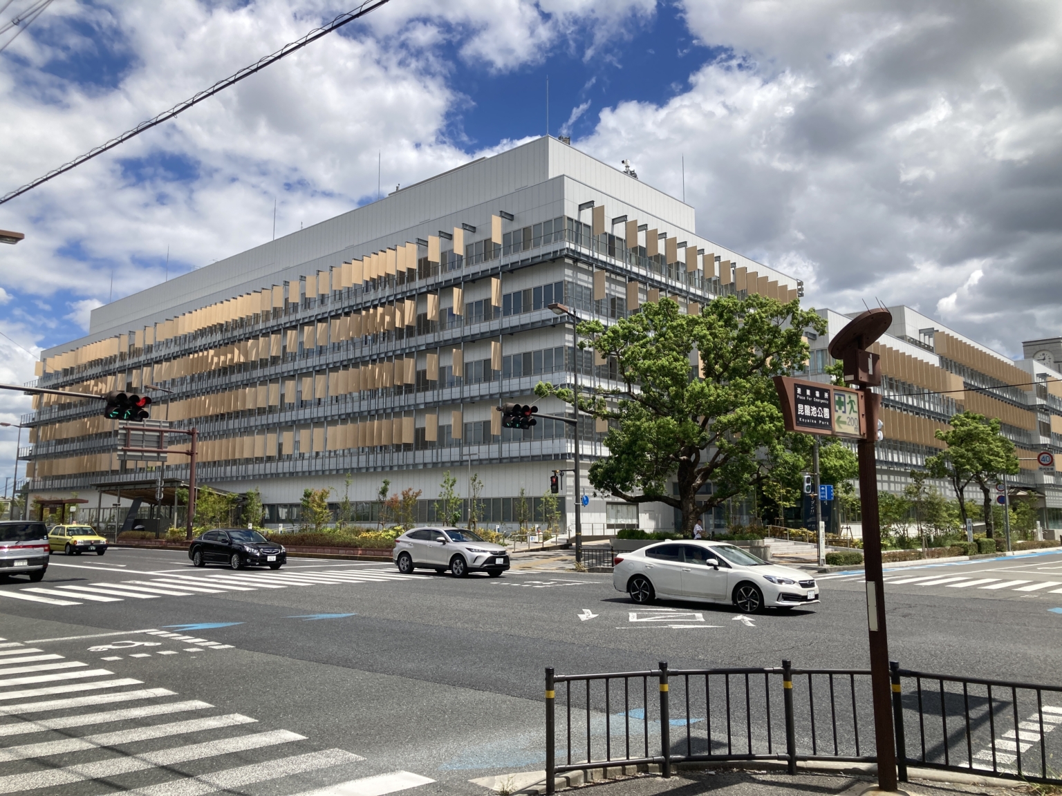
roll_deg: +1.2
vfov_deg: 49.7
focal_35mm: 28
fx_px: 859
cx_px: 531
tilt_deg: +9.4
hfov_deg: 63.4
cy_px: 398
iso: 20
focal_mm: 3.99
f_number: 1.8
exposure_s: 1/3003
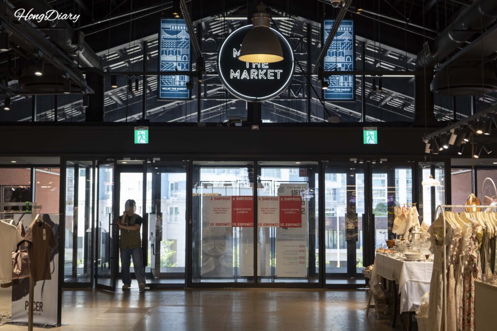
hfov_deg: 37.5
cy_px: 166
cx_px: 248
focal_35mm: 53
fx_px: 732
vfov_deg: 25.5
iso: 400
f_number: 5.6
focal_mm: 53
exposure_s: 1/60
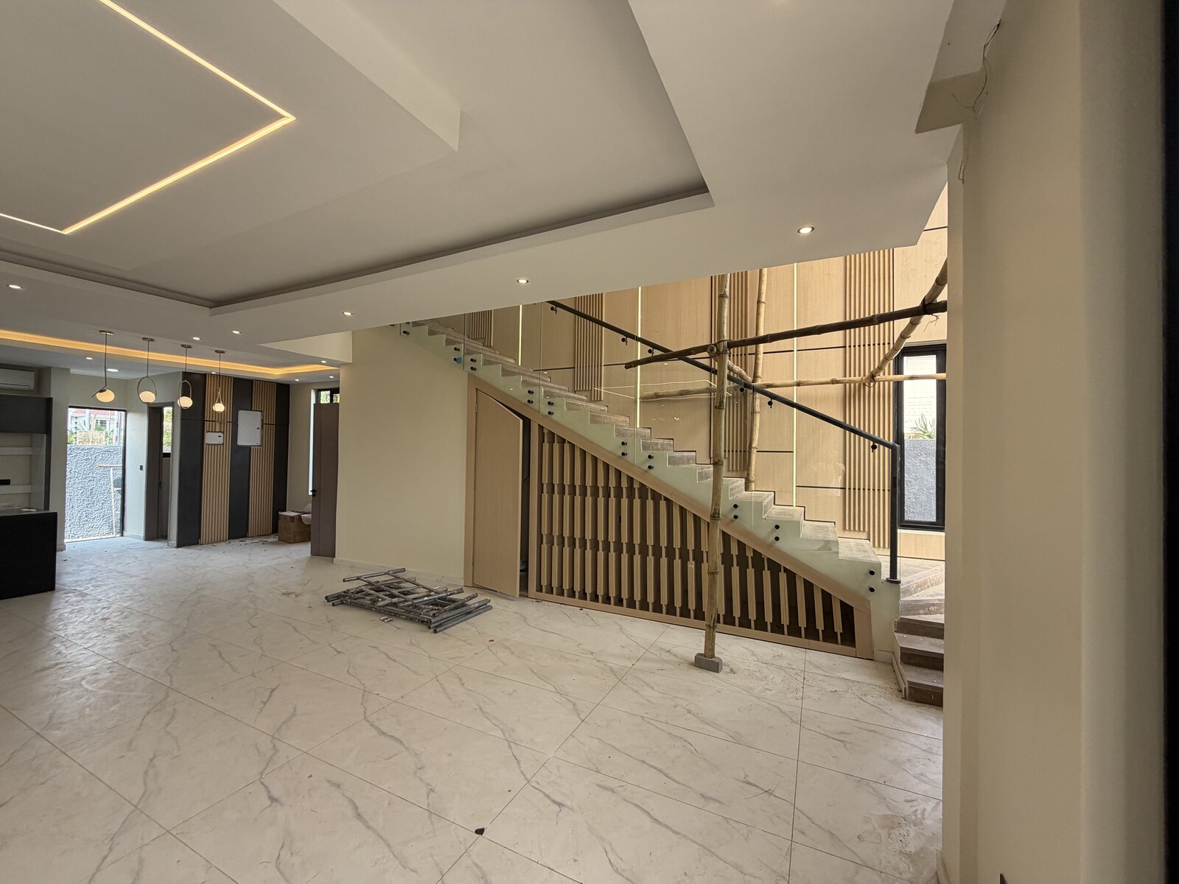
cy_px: 442
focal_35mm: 14
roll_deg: -0.9
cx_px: 590
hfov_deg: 102.1
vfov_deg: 85.7
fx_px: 477
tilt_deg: +2.2
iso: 80
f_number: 2.2
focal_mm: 2.22
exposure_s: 1/100
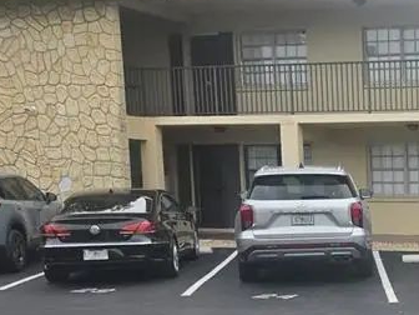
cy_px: 301
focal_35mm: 70
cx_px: 554
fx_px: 847
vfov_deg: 20.5
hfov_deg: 24.1
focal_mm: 5.4
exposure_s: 1/2921
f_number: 1.8
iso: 50
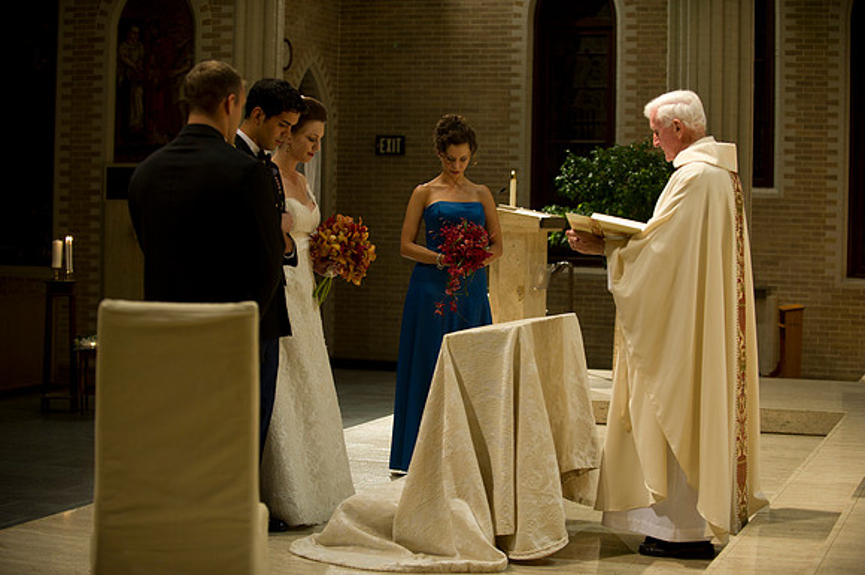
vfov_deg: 19.4
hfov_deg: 28.9
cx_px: 432
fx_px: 1681
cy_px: 288
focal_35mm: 70
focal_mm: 70
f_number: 2.8
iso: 800
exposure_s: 1/50
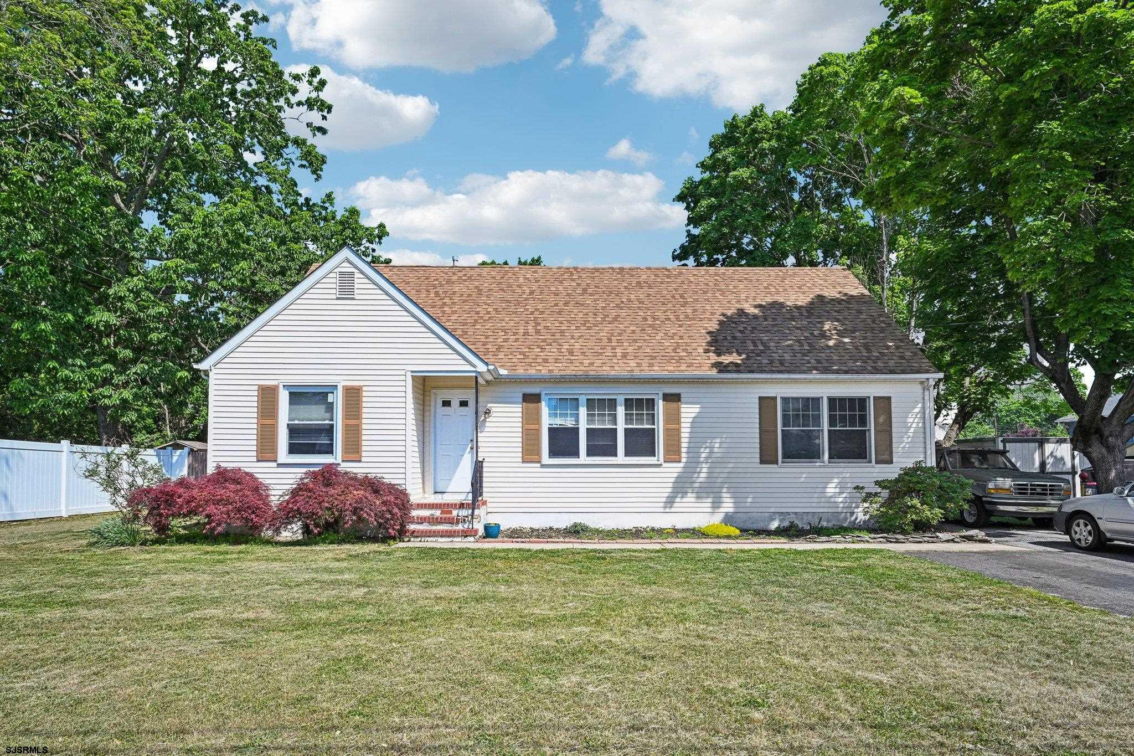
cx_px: 567
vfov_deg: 63.2
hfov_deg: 85.4
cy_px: 378
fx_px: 614
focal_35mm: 20
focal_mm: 19.5
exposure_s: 1/1000
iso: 800
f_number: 8
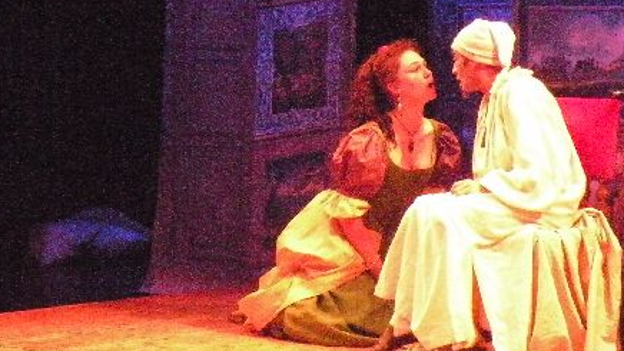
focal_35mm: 134
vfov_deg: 9.0
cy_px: 133
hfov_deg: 16.0
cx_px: 282
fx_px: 2217
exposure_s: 1/125
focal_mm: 11.9
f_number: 5
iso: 2000
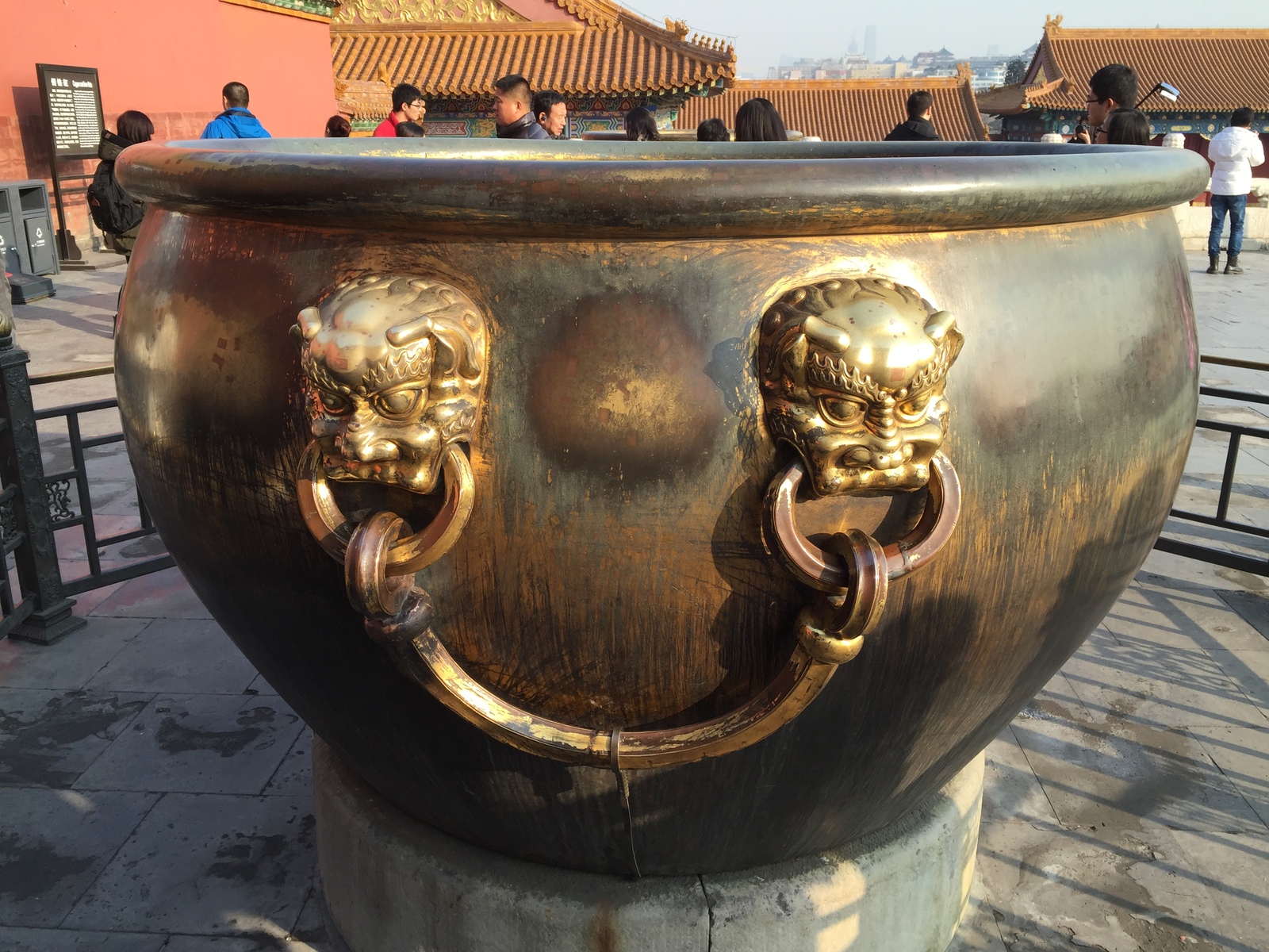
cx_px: 634
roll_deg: +0.6
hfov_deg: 61.7
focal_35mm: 29
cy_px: 476
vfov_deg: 48.2
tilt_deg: -18.4
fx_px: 1063
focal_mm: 4.15
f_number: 2.2
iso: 32
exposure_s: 1/494
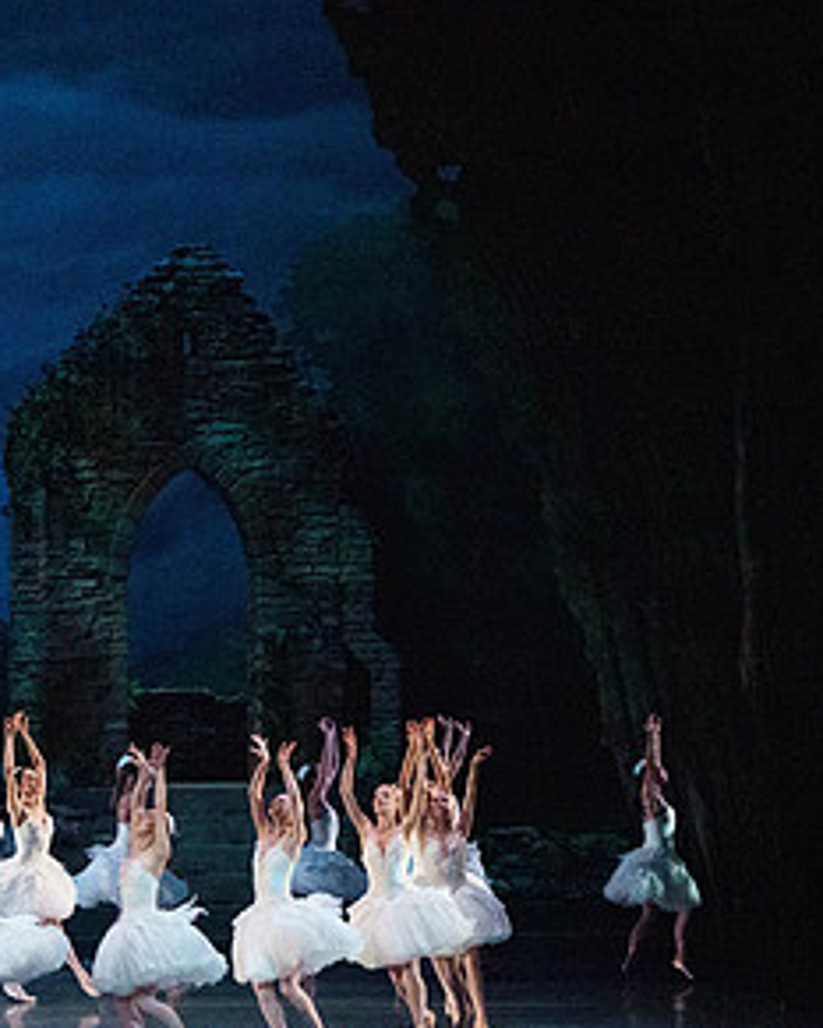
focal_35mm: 191
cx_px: -31
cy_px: 526
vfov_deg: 10.1
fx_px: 5812
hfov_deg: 8.1
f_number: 5.6
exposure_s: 1/250
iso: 8000
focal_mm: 100
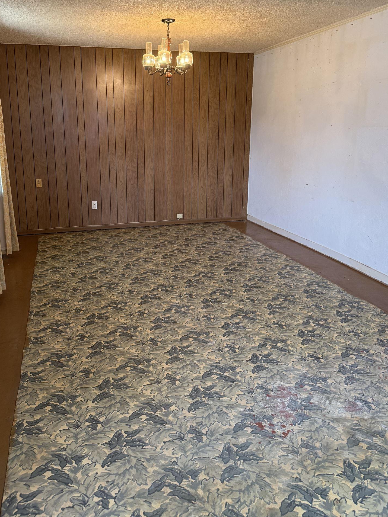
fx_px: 433
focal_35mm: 29
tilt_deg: -12.3
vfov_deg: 61.2
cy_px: 210
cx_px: 175
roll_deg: -0.5
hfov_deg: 48.2
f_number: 1.78
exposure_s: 1/120
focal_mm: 6.76
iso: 320
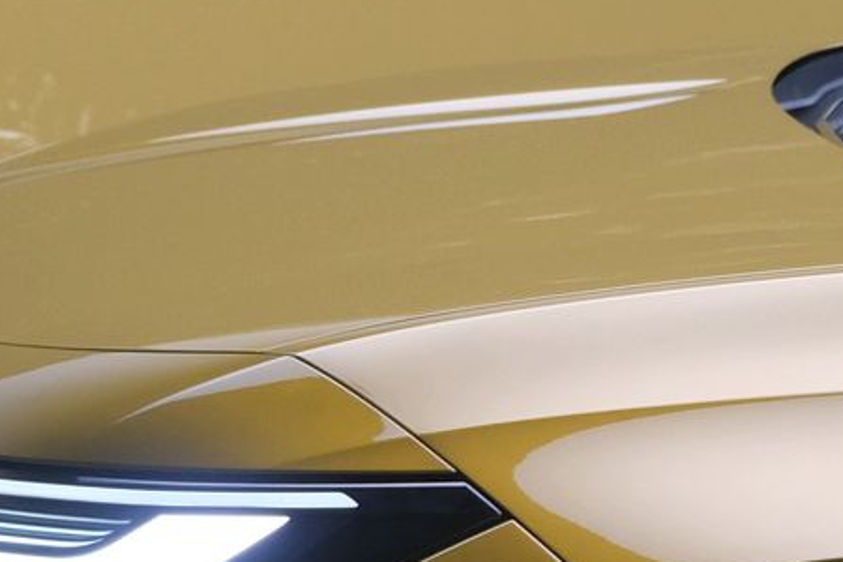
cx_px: 1216
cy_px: 413
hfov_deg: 9.2
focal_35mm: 218
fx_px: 5104
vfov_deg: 6.3
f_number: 3.6
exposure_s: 1/100
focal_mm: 32.9
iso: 1000
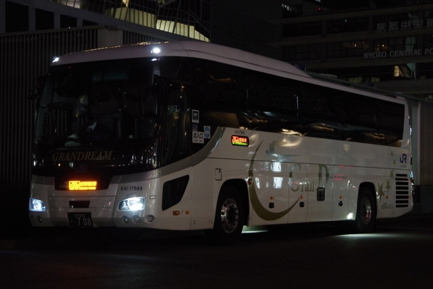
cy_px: 144
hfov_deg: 28.1
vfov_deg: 18.9
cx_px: 216
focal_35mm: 72
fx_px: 866
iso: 3200
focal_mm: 48
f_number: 4.5
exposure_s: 1/20
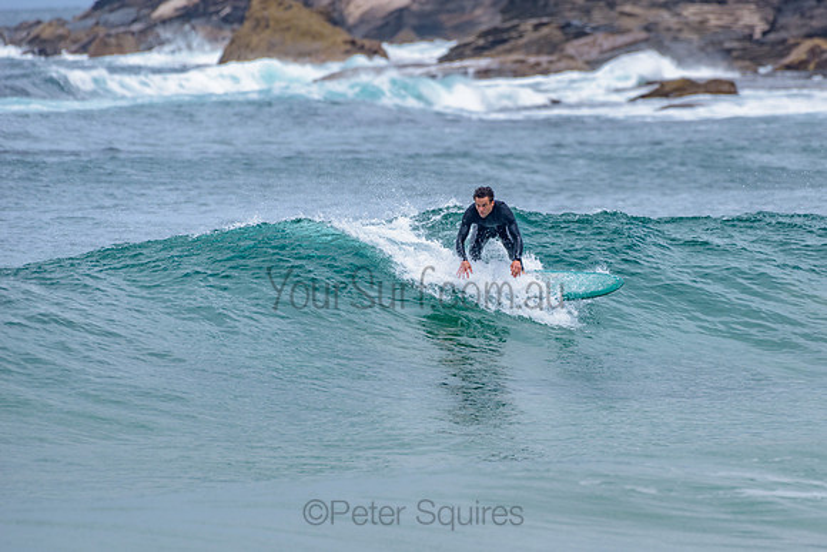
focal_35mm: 613
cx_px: 507
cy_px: 294
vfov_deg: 2.2
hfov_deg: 3.4
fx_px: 14078
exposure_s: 1/2000
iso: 360
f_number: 5.6
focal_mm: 500
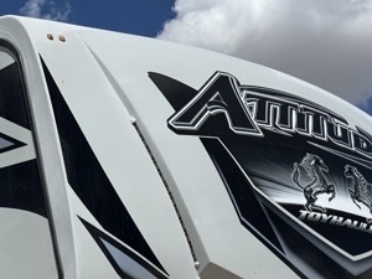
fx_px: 881
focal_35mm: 82
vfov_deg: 16.4
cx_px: 20
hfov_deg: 23.1
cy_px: 417
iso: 80
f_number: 1.78
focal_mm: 6.76
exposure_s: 1/10309
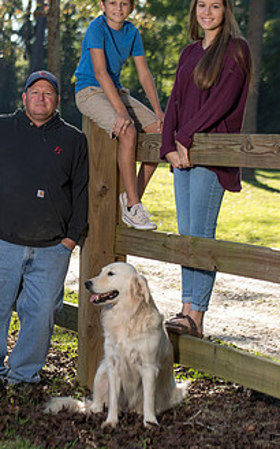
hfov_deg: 10.3
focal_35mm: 126
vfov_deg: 16.6
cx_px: 25
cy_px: 200
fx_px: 1538
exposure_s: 1/125
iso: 50
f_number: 4
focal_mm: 70
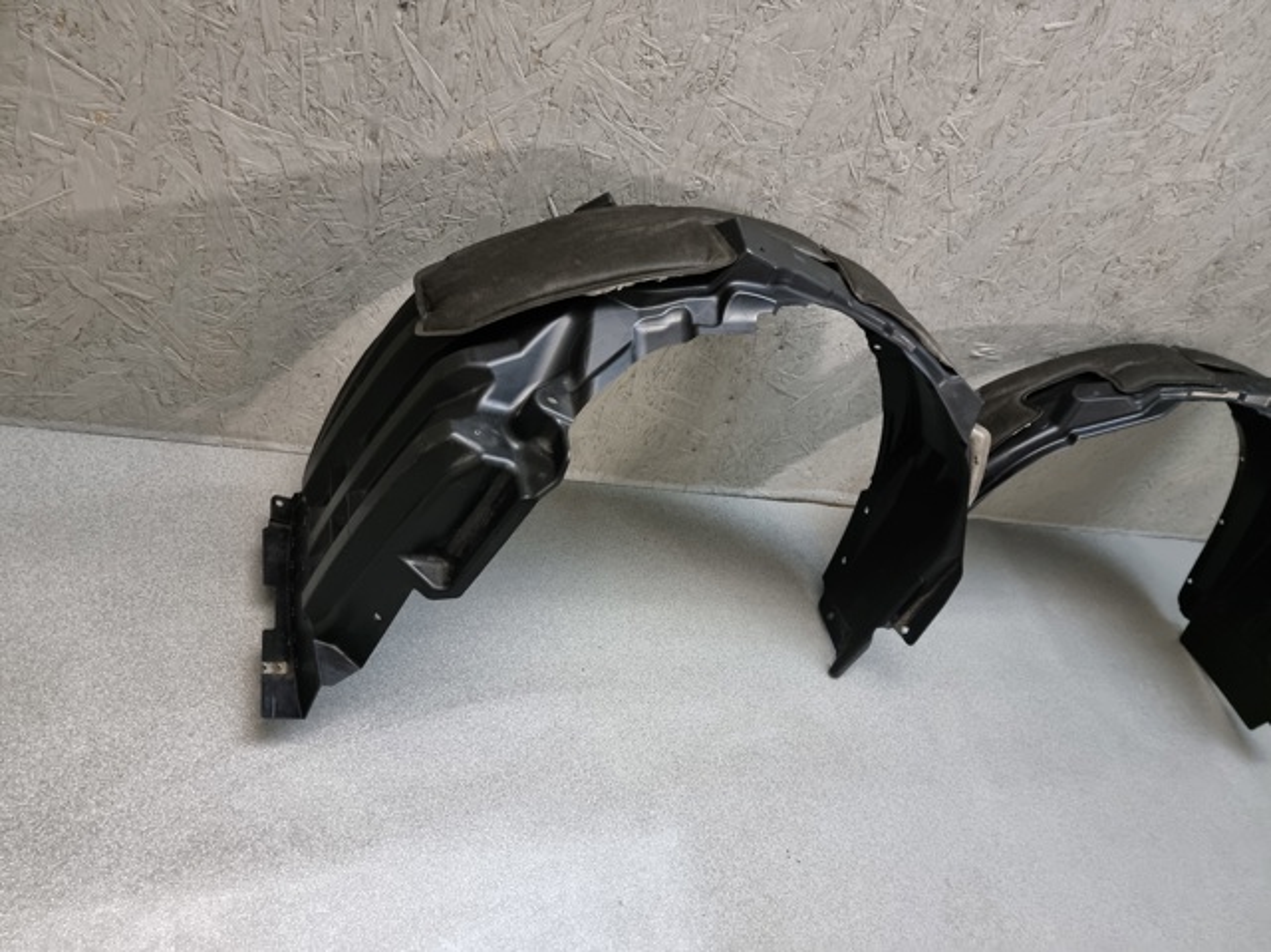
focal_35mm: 24
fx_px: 881
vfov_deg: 56.8
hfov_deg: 71.6
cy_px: 476
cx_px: 636
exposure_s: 1/50
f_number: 1.8
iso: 800
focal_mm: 6.7
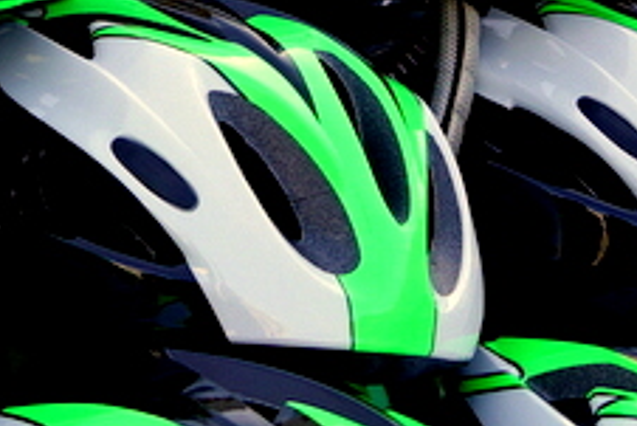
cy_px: 10
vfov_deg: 9.9
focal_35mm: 138
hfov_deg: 14.8
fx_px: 2443
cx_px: 265
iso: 80
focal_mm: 26
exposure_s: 1/320
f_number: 4
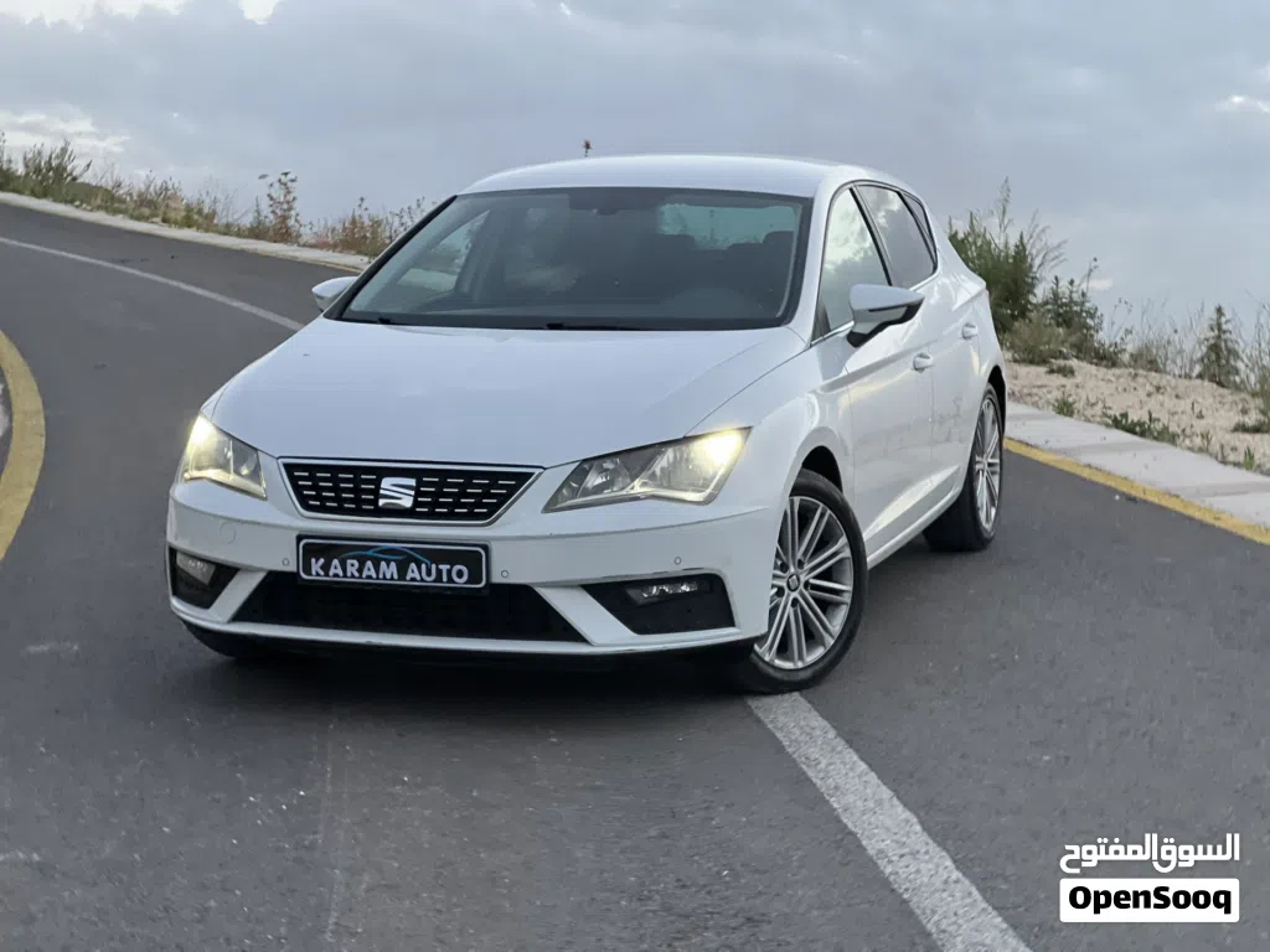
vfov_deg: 19.1
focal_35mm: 77
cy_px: 476
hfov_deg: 25.3
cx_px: 635
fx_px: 2825
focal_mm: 9
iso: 250
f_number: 2.8
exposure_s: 1/65
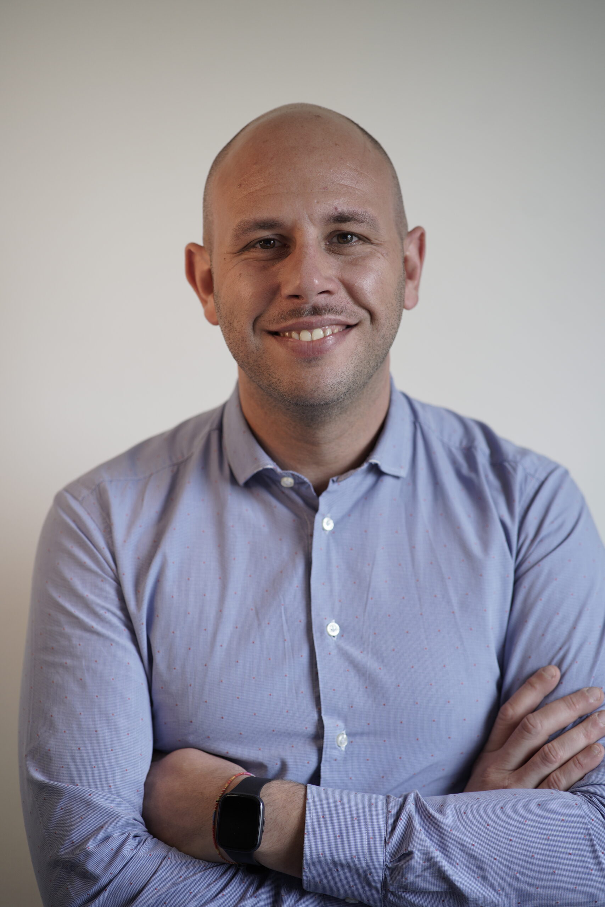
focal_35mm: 85
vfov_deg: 23.9
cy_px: 454
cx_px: 302
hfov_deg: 16.1
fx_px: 2142
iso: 250
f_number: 2.8
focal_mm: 85
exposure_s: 1/160
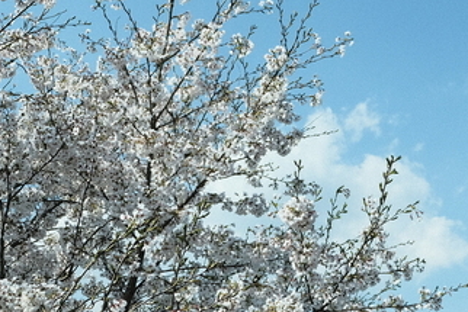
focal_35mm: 67
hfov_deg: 29.5
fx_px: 871
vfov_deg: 20.2
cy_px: 75
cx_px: 356
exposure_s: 1/7000
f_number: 2.8
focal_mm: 18
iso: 500
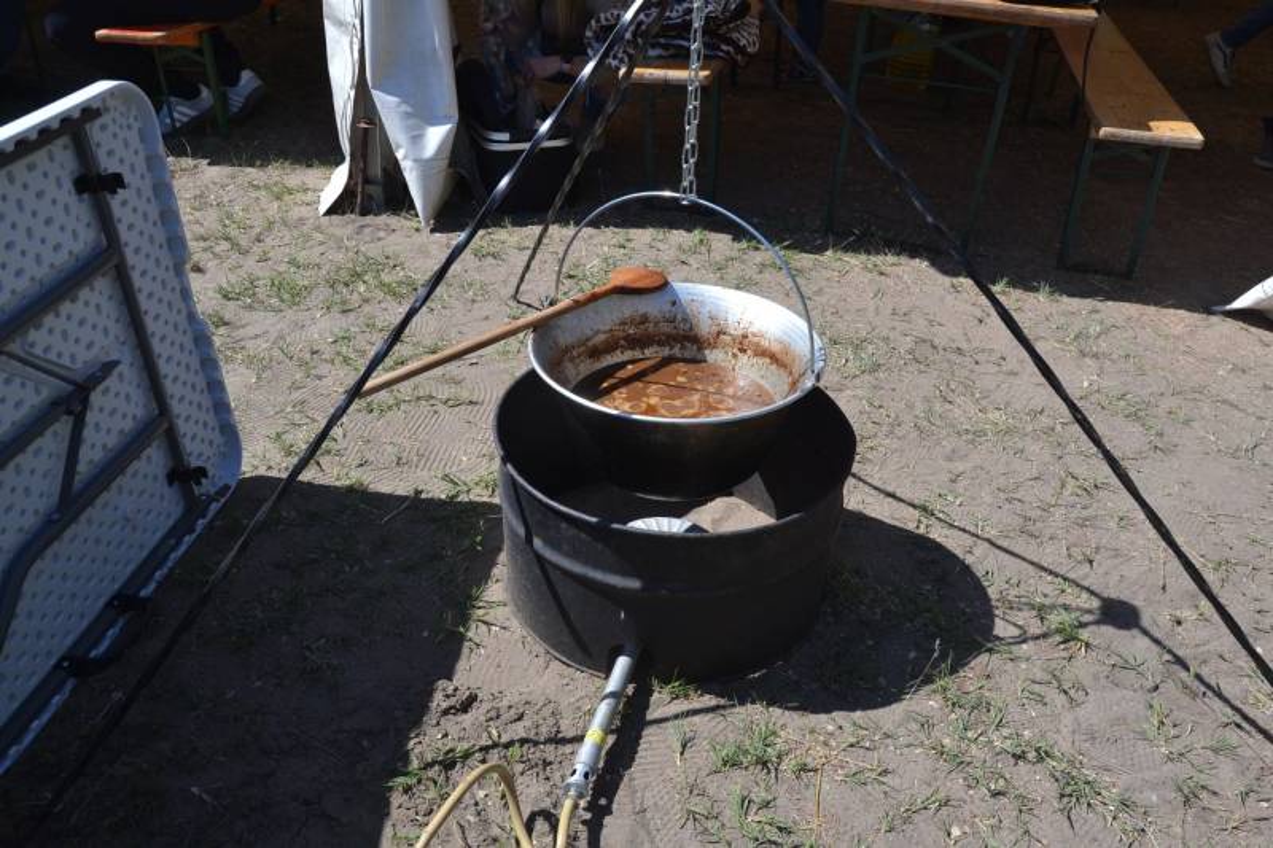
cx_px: 636
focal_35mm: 32
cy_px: 424
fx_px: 1114
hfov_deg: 59.5
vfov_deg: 41.7
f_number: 7.1
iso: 100
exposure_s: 1/200
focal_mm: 21
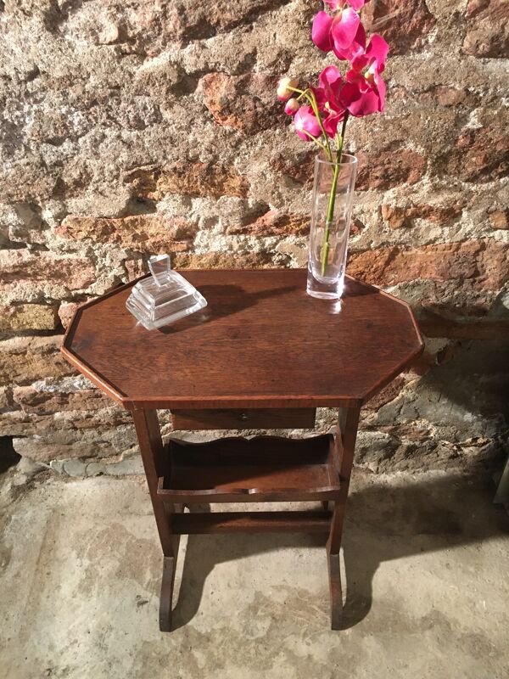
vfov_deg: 61.7
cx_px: 254
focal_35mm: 29
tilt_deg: -40.6
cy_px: 340
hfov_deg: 48.2
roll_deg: -1.2
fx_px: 569
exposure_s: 1/20
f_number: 2.2
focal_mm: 4.15
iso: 200
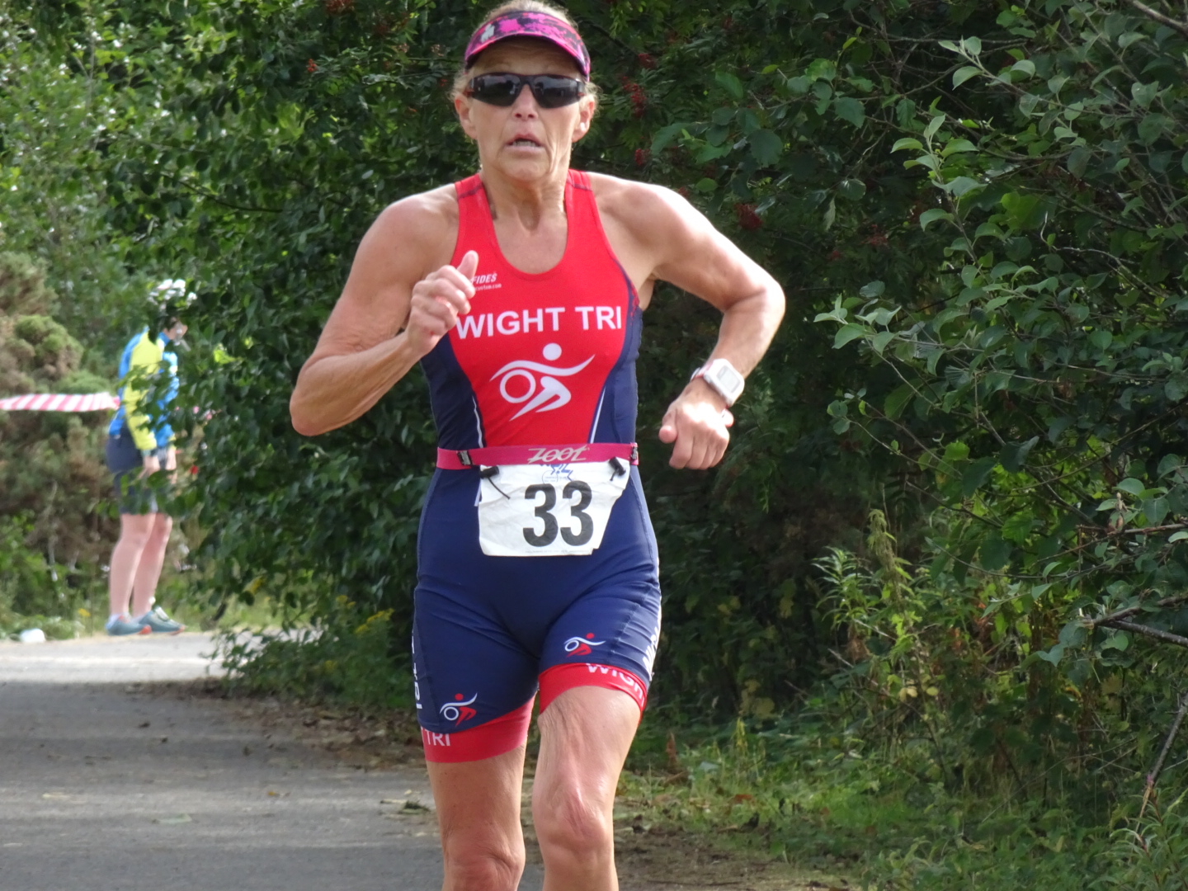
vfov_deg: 3.4
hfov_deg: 4.5
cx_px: 594
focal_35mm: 439
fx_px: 15066
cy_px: 446
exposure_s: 1/250
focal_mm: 75.01
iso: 250
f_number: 6.3
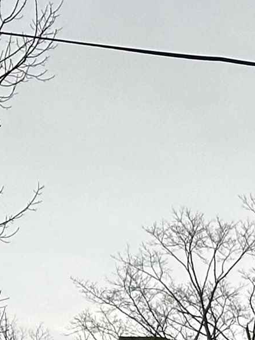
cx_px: 866
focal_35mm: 250
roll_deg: -1.1
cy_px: 497
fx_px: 2457
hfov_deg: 5.5
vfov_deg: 7.8
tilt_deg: +7.0
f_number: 1.78
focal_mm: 6.86
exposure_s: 1/467
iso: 64
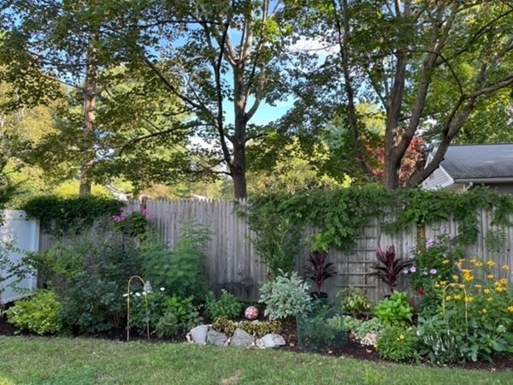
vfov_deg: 53.1
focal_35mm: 26
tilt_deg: +4.2
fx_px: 385
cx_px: 256
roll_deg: +0.0
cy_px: 192
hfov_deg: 67.3
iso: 50
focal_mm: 5.1
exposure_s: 1/188
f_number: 1.6
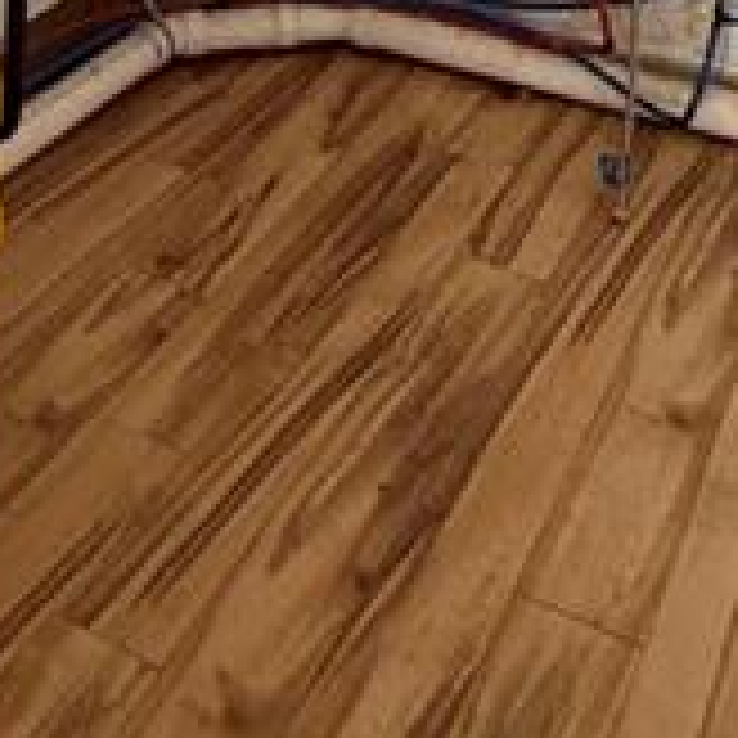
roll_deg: +1.1
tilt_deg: -13.6
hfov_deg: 29.3
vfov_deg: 24.9
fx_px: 1399
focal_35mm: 58
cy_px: -266
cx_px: 234
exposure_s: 1/60
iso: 800
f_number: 2.2
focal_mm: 2.22
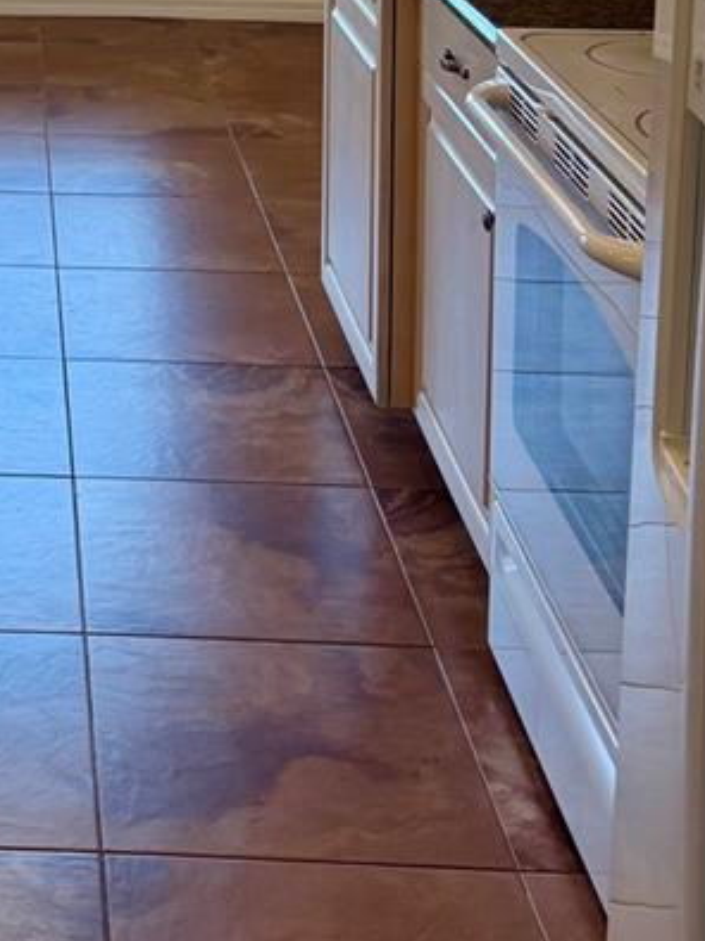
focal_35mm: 73
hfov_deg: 19.2
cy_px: -279
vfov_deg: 23.6
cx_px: -93
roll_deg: -0.8
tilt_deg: -4.1
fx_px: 1983
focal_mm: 6.76
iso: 100
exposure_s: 1/187
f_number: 1.78
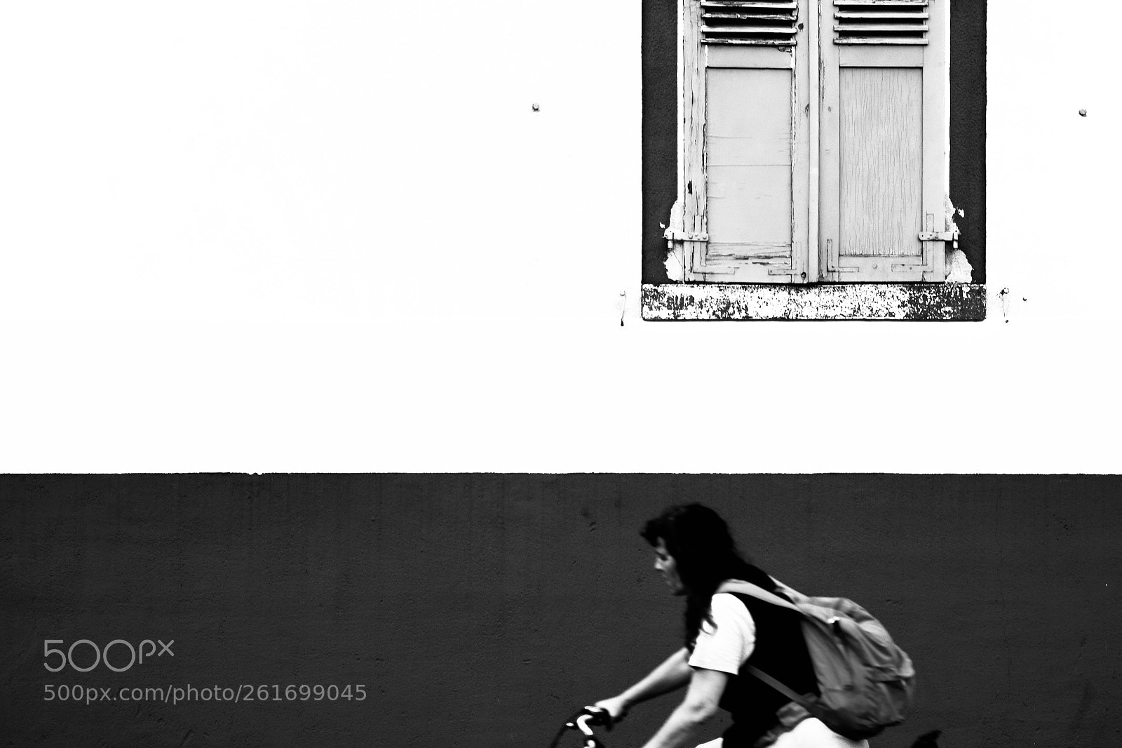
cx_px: 561
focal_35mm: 90
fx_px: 2804
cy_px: 374
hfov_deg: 22.6
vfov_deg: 15.2
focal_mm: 60
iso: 200
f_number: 3.6
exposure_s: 1/200
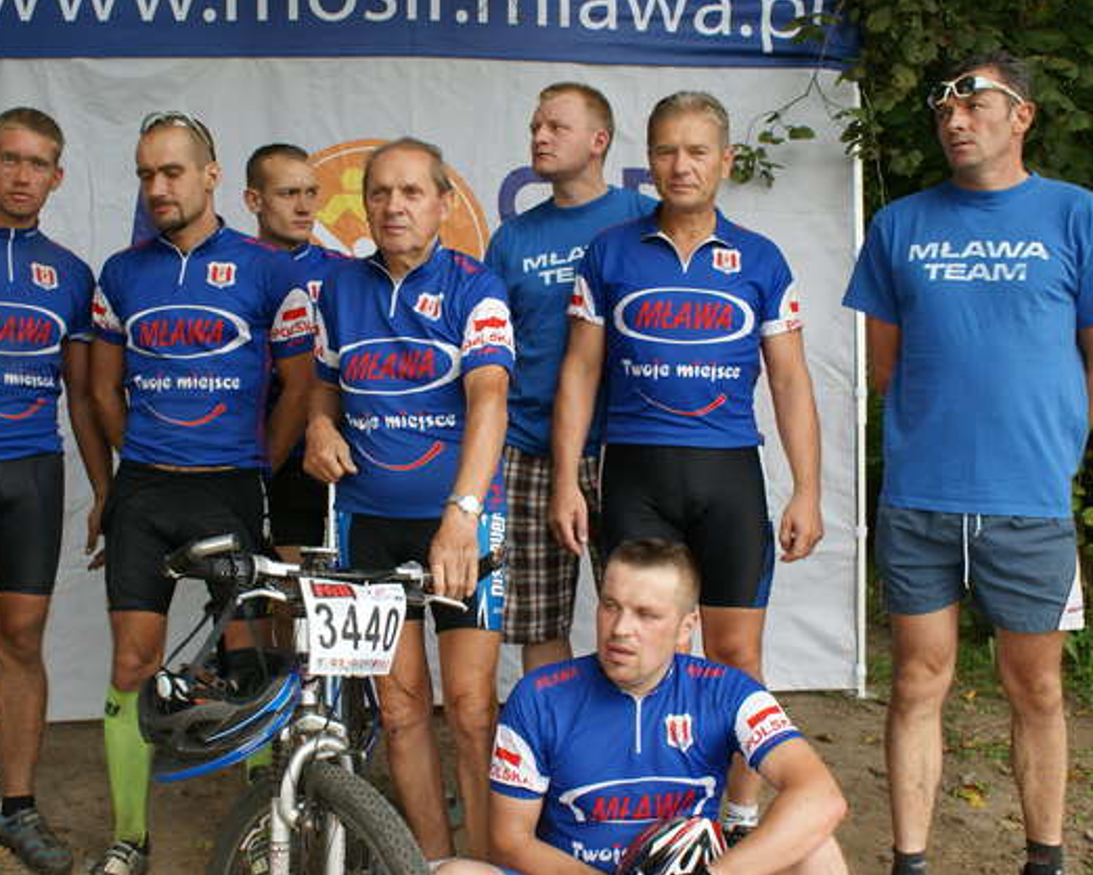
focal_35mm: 38
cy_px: 442
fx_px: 1230
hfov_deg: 47.9
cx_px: 507
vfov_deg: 39.2
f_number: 5.6
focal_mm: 22
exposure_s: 1/60
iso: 100
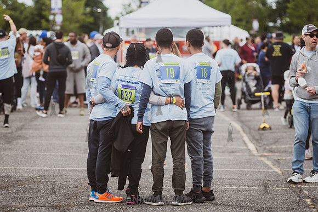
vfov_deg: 7.8
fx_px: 1564
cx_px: 137
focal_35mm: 177
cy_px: 104
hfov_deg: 11.6
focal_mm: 145
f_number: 4
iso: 400
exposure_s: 1/500
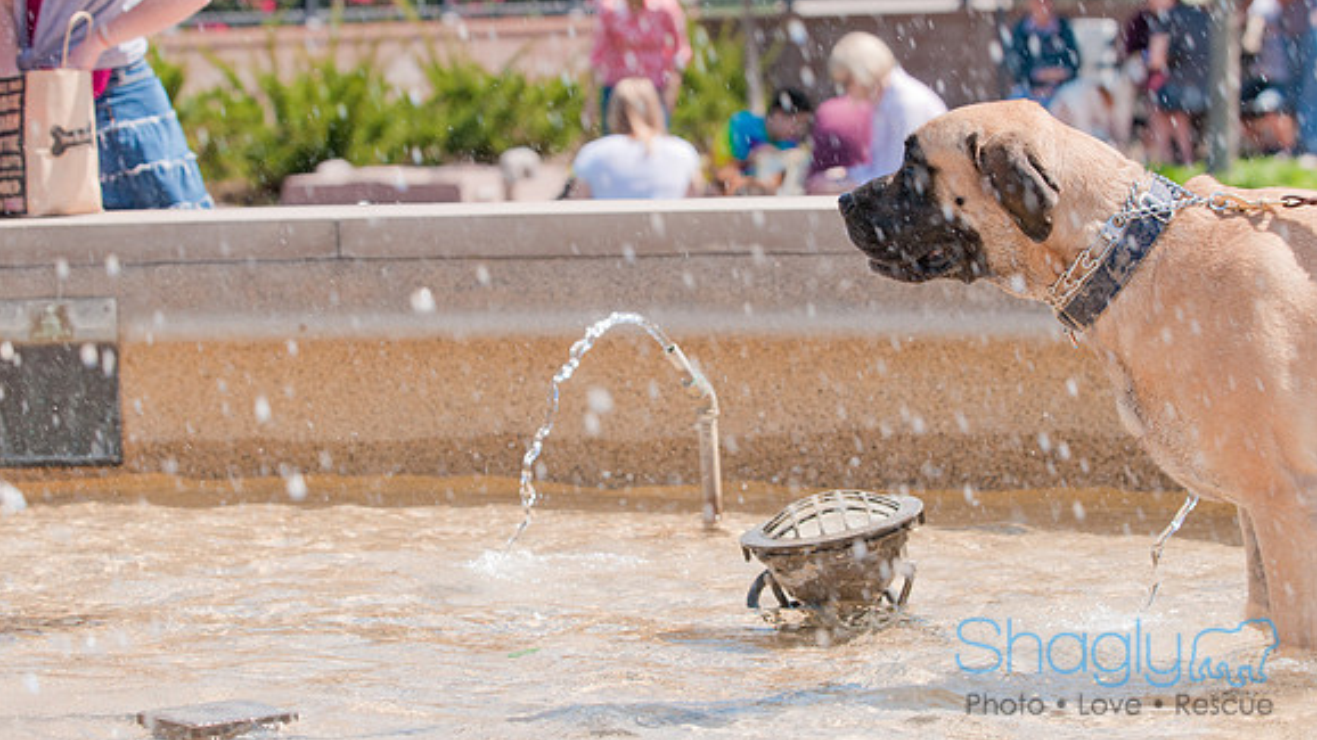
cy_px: 324
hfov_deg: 17.0
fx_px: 4400
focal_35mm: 126
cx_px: 658
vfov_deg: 9.6
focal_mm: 80
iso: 200
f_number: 5
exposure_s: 1/800
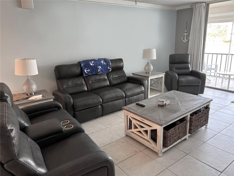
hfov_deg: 67.3
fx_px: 176
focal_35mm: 26
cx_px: 117
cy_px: 88
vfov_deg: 53.1
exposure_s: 1/60
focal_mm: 5.96
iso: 100
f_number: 1.6
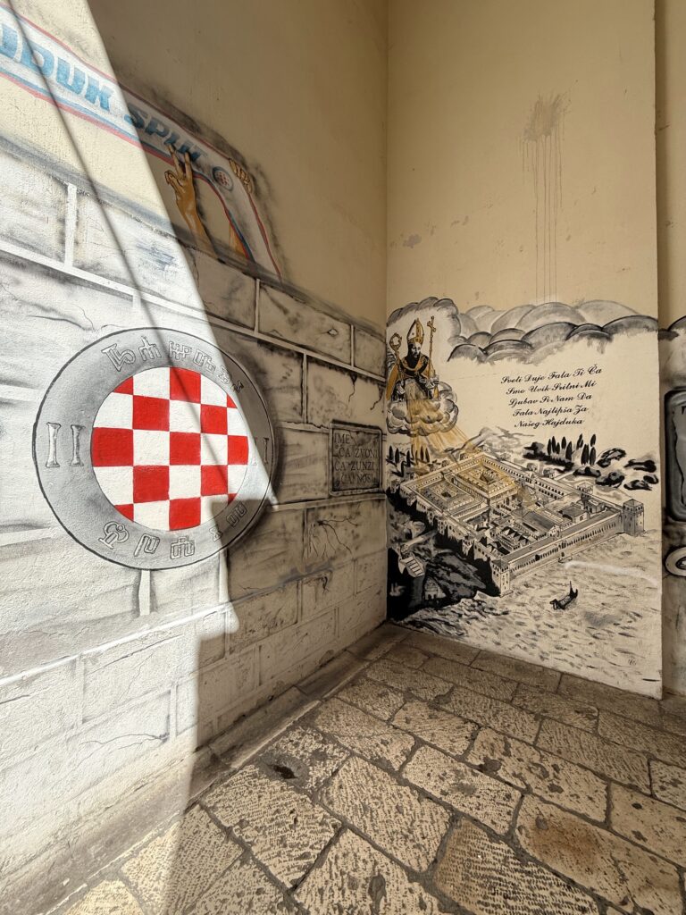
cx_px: 343
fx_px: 370
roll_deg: -1.7
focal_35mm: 14
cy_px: 458
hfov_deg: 85.7
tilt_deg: +2.1
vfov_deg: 102.1
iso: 64
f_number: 2.2
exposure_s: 1/619
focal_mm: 2.22
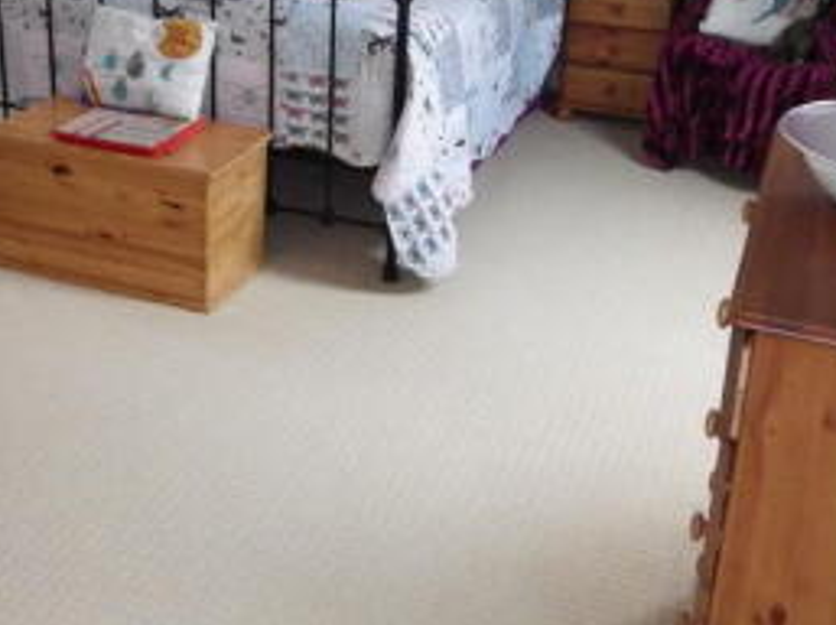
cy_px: 142
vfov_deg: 28.5
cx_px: 268
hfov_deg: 37.8
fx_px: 1206
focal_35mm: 50
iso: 800
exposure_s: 1/40
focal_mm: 4
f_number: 3.1
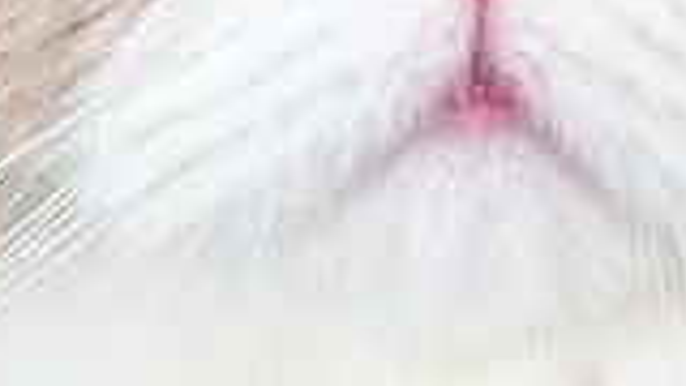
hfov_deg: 5.8
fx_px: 6767
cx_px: 652
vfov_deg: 3.3
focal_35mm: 372
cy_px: -103
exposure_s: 1/80
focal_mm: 73
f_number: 3.5
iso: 900
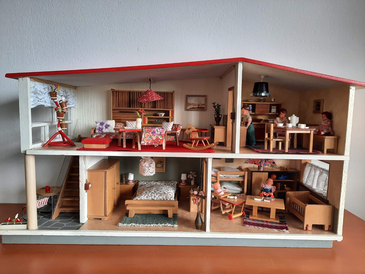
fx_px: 264
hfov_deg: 69.4
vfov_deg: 54.9
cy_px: 137
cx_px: 182
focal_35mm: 25
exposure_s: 1/50
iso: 80
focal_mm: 4.6
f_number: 2
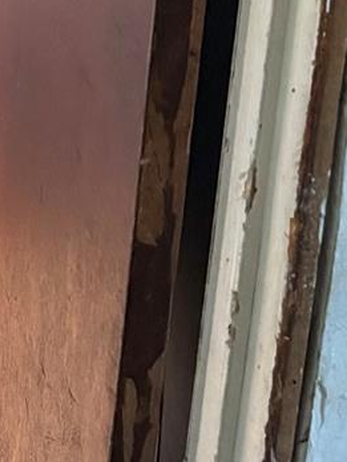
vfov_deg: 17.4
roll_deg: -1.2
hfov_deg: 12.5
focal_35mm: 106
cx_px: -323
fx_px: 1417
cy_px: -133
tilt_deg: -15.1
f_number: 1.78
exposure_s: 1/60
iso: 800
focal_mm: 6.76
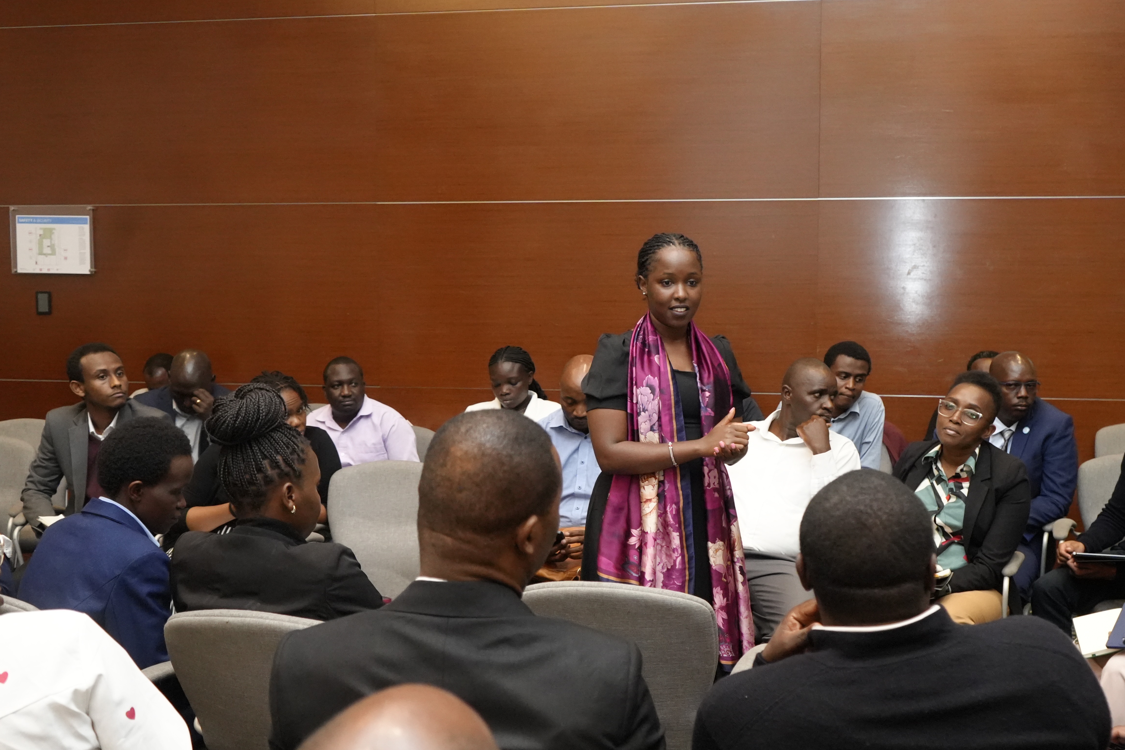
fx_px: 1375
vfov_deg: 30.5
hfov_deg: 44.4
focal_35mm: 44
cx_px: 649
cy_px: 419
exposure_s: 1/160
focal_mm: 29
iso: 6400
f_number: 4
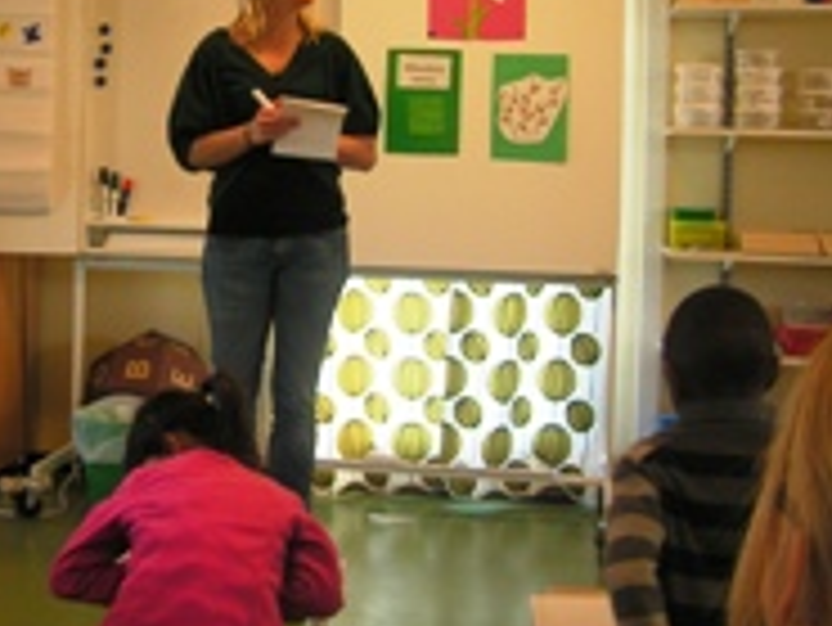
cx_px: 187
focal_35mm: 70
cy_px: 162
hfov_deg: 27.3
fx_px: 1684
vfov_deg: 20.9
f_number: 2.8
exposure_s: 1/40
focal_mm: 6.3
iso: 64
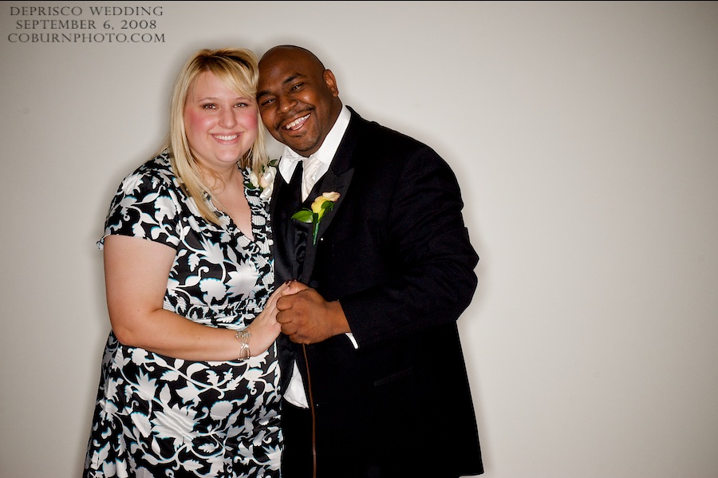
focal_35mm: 60
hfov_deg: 33.4
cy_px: 239
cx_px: 359
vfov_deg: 22.6
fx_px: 1196
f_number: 16
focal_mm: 40
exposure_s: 1/250
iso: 200
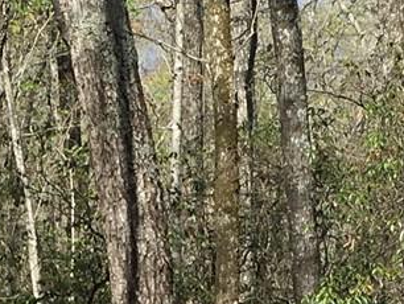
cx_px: 28
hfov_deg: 10.1
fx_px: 2266
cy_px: 549
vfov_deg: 7.4
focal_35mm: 194
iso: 25
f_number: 2.2
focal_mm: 4.15
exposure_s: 1/845
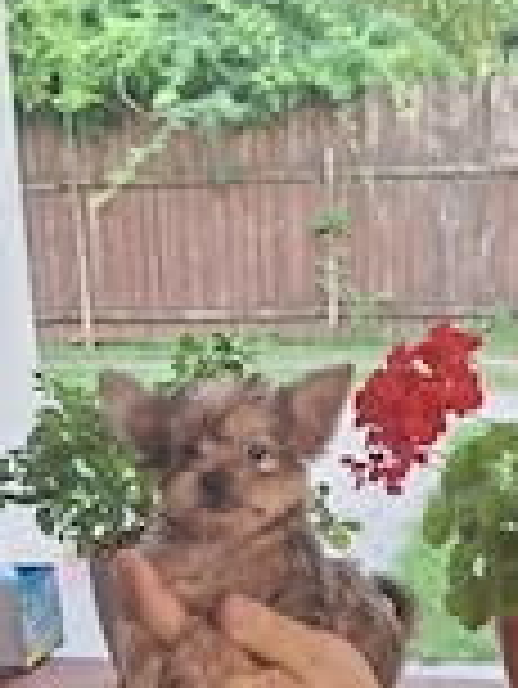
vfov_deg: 31.6
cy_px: 508
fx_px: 1195
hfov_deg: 24.4
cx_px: 306
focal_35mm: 60
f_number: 1.8
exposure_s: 1/100
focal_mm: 5.54
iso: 320
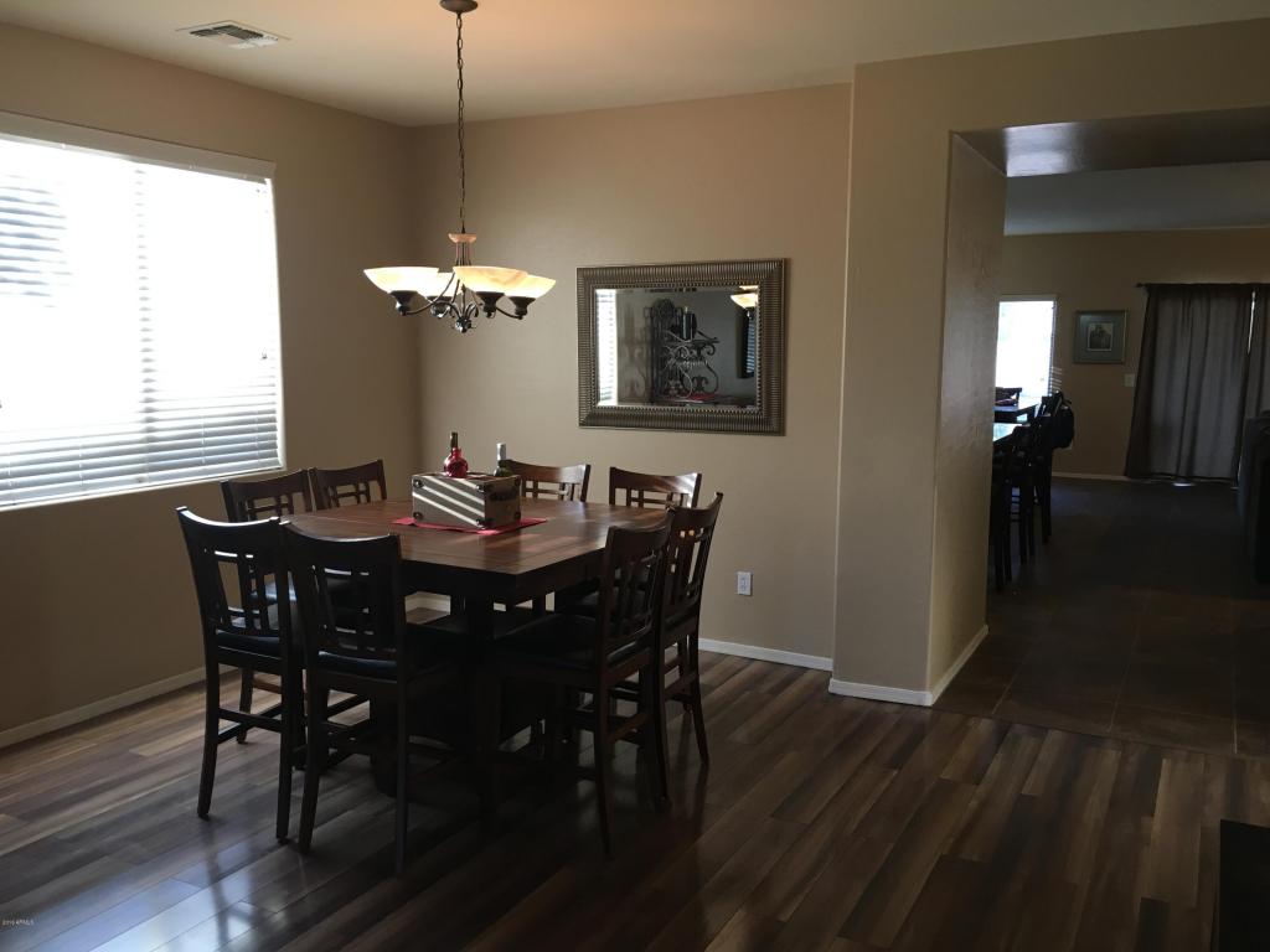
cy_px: 476
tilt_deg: -5.8
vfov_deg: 48.2
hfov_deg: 61.7
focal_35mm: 29
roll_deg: -0.8
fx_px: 1064
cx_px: 635
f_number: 2.2
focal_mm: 4.15
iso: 64
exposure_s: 1/30
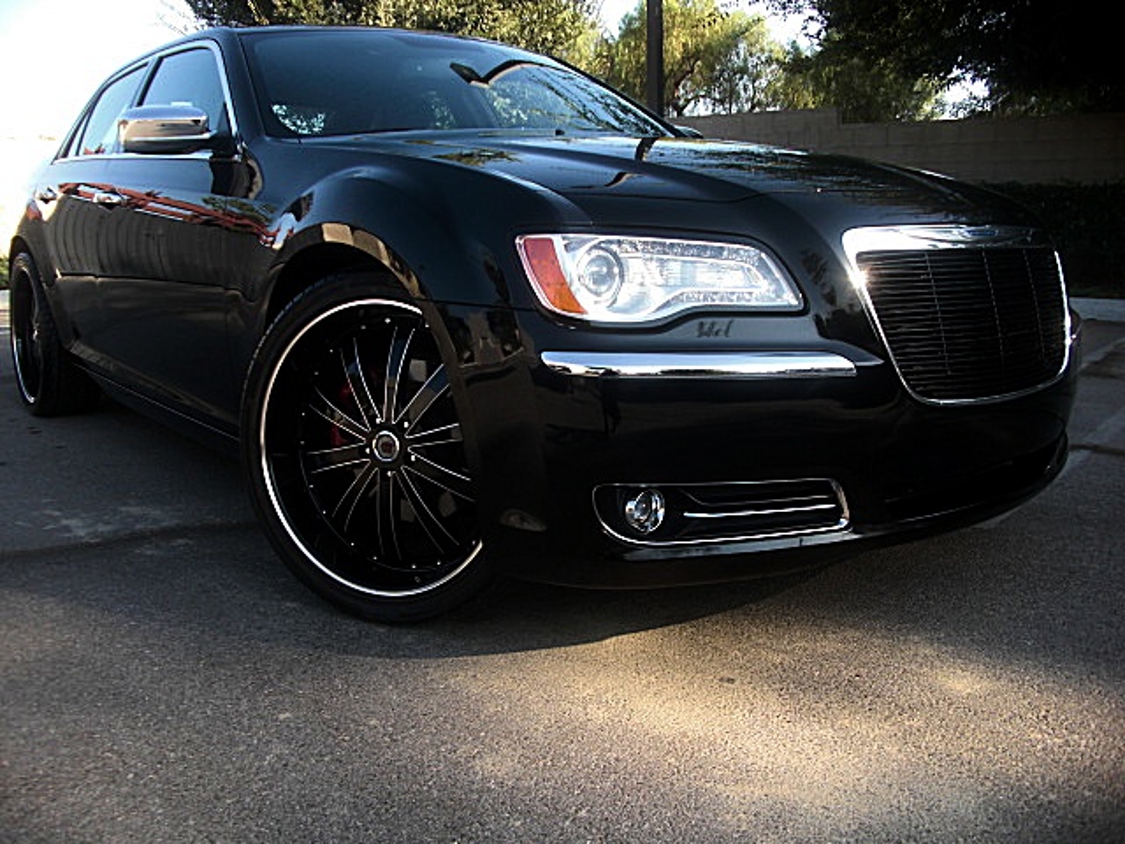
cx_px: 562
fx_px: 1170
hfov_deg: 51.4
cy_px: 422
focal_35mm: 36
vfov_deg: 39.7
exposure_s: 1/160
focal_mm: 6.3
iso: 50
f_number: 2.8
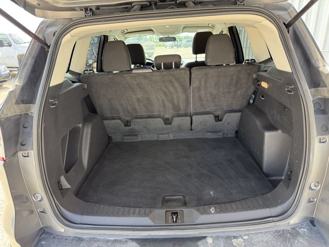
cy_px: 124
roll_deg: +0.4
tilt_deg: -18.8
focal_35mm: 24
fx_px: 228
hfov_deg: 71.6
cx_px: 164
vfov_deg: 56.8
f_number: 1.78
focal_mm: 6.76
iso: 125
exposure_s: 1/243
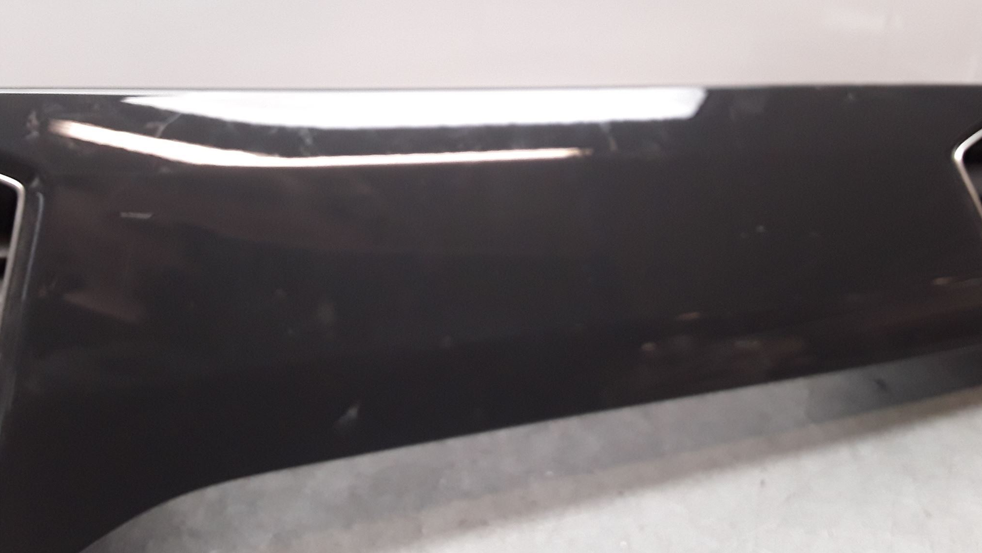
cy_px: 233
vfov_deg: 37.7
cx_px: 498
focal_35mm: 31
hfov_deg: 62.6
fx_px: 807
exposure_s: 1/100
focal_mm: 2.91
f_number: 1.9
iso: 100
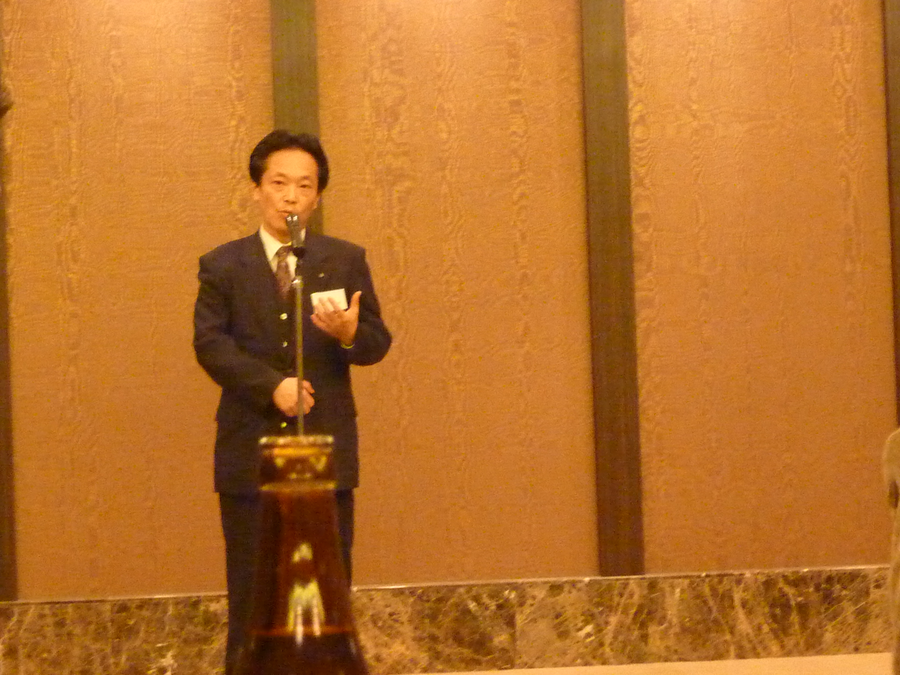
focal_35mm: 113
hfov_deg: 17.4
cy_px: 338
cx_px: 450
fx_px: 2938
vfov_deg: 13.1
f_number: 4
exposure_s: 1/25
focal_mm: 10.3
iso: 800
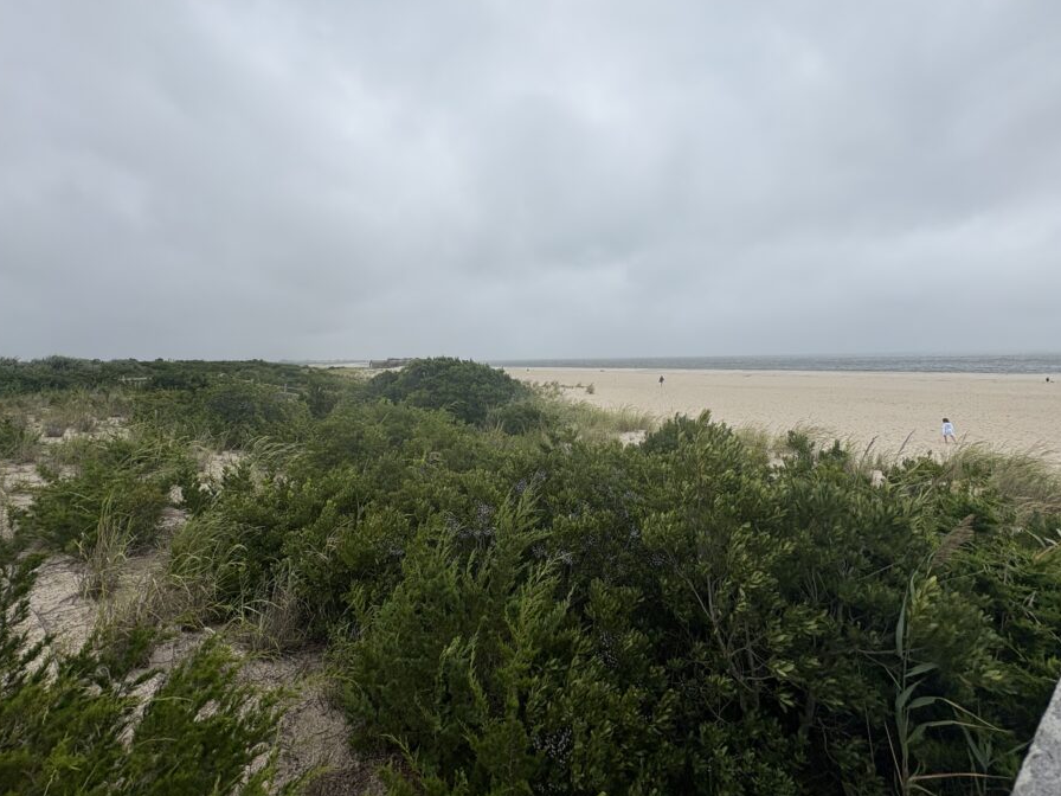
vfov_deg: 77.7
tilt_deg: +1.4
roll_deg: +1.0
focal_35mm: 16
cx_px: 515
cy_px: 346
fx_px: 490
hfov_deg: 94.5
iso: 50
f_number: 2.2
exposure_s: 1/1600
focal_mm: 2.22
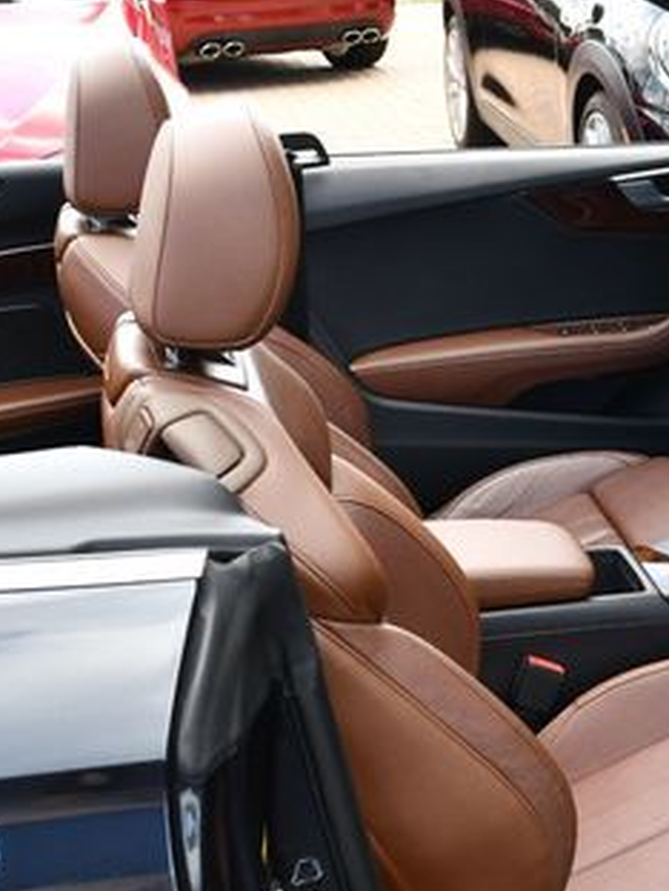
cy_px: 511
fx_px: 1830
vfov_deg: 27.4
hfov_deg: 20.2
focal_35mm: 71
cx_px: 626
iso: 400
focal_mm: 18
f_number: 5
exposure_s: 1/250
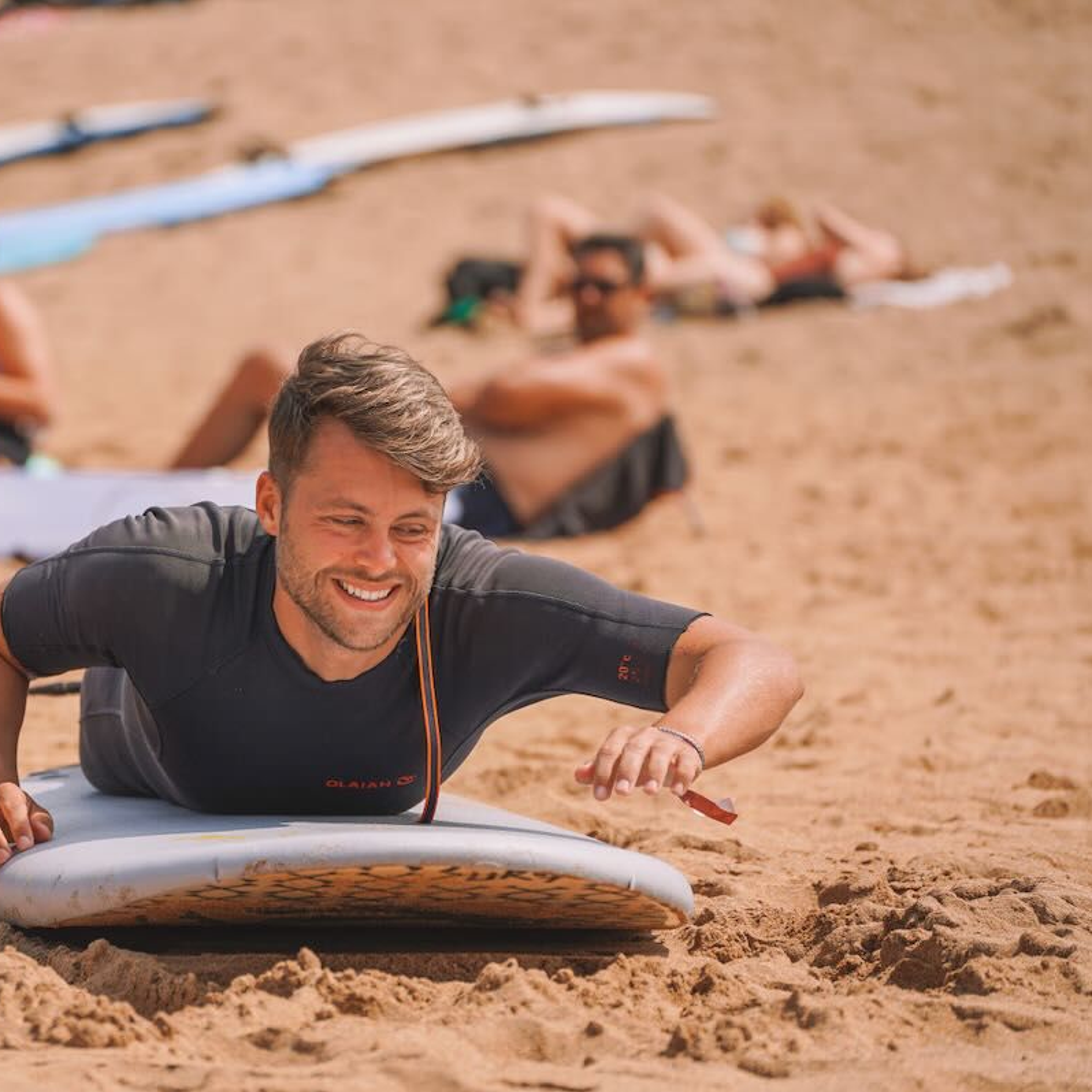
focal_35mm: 262
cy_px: 546
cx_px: 300
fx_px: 9351
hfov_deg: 6.7
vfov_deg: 6.7
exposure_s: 1/640
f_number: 5.6
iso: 100
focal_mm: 205
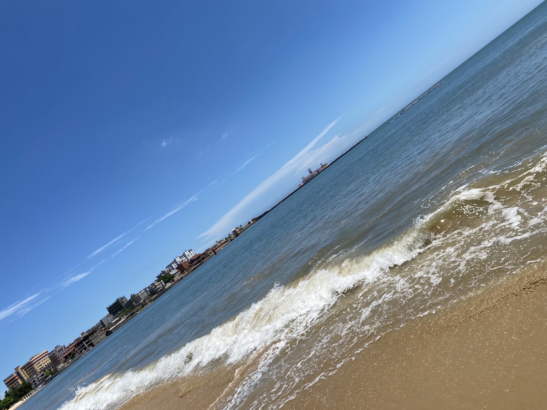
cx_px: 274
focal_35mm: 26
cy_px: 205
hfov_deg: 67.3
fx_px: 411
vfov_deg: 53.1
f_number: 1.8
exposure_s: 1/5025
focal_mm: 4.25
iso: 32
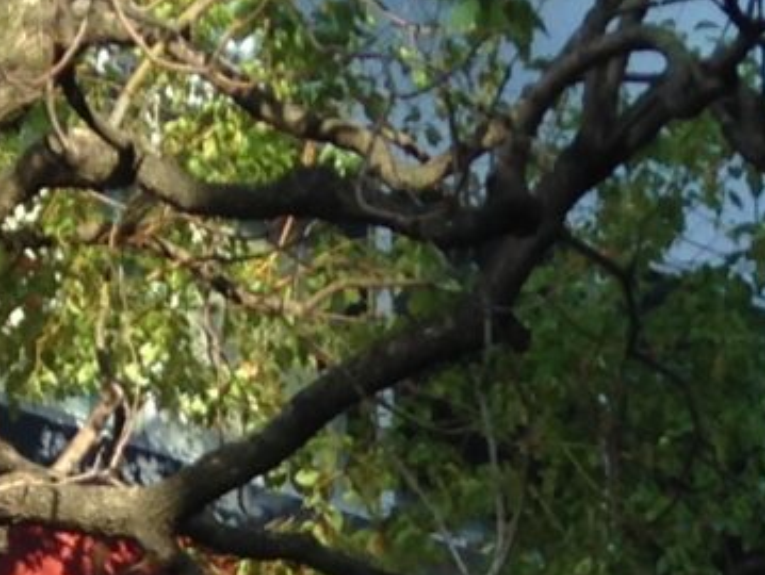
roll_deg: -1.4
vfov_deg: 5.8
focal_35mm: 235
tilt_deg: +12.3
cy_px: 1893
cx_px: 111
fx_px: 5199
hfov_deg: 8.4
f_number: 2.4
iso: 50
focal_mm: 4.12
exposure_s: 1/257
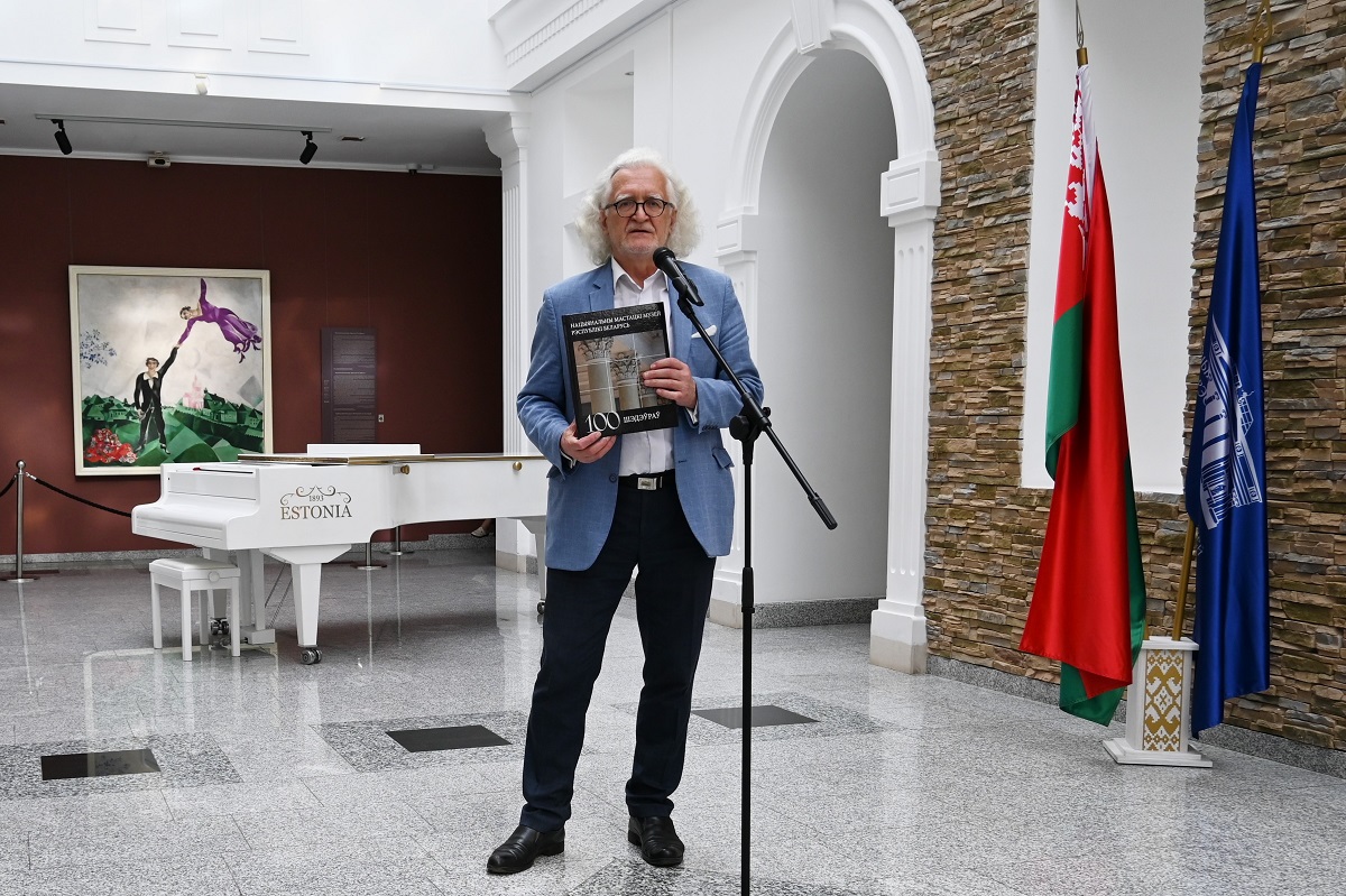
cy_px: 448
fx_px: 953
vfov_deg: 50.4
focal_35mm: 26
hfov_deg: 70.5
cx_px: 673
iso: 220
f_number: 4
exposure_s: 1/250
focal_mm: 17
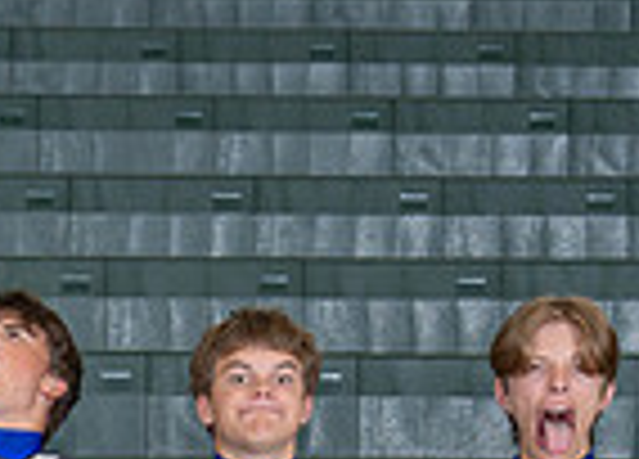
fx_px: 4346
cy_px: 831
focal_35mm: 239
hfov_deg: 8.2
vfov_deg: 5.9
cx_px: -303
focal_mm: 44
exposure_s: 1/400
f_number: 5
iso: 1000
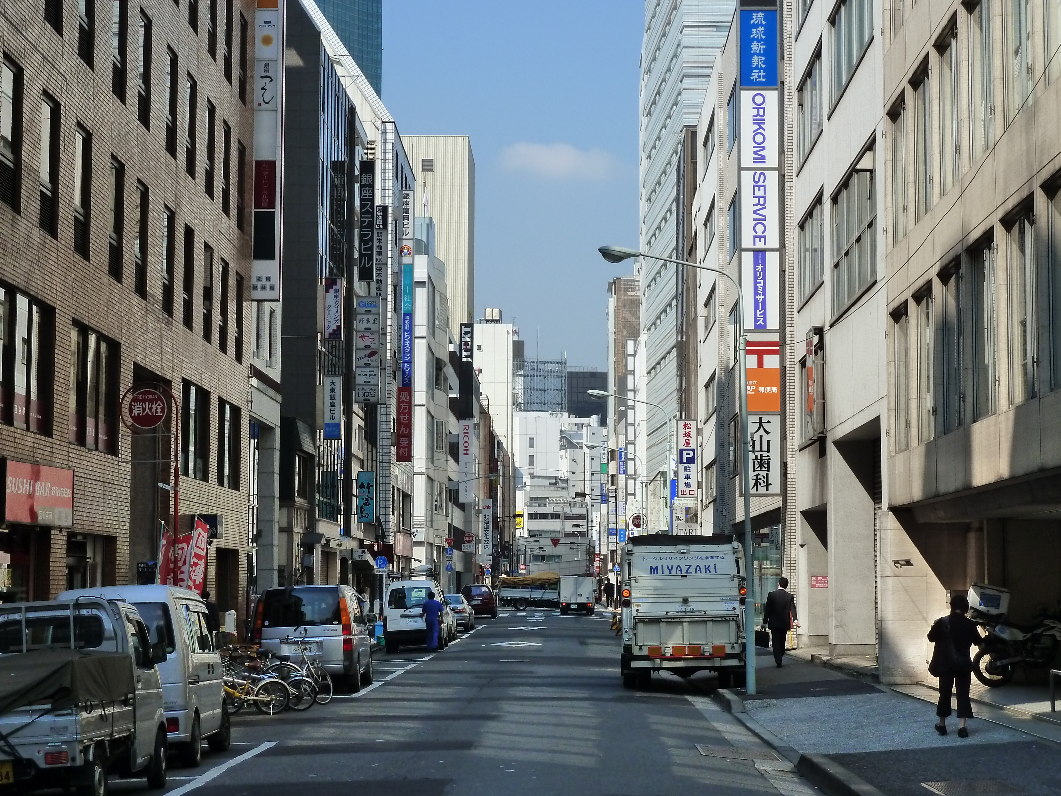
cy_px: 398
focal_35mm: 72
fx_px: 2207
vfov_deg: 20.4
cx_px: 530
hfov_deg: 27.0
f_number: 5
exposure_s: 1/400
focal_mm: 11.9
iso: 200
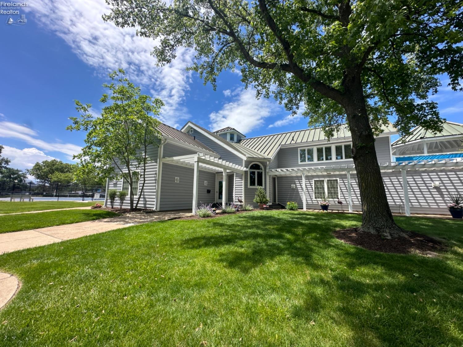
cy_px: 174
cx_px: 232
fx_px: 187
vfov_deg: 85.7
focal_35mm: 14
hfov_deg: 102.1
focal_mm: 2.22
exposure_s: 1/1511
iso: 40
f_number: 2.2
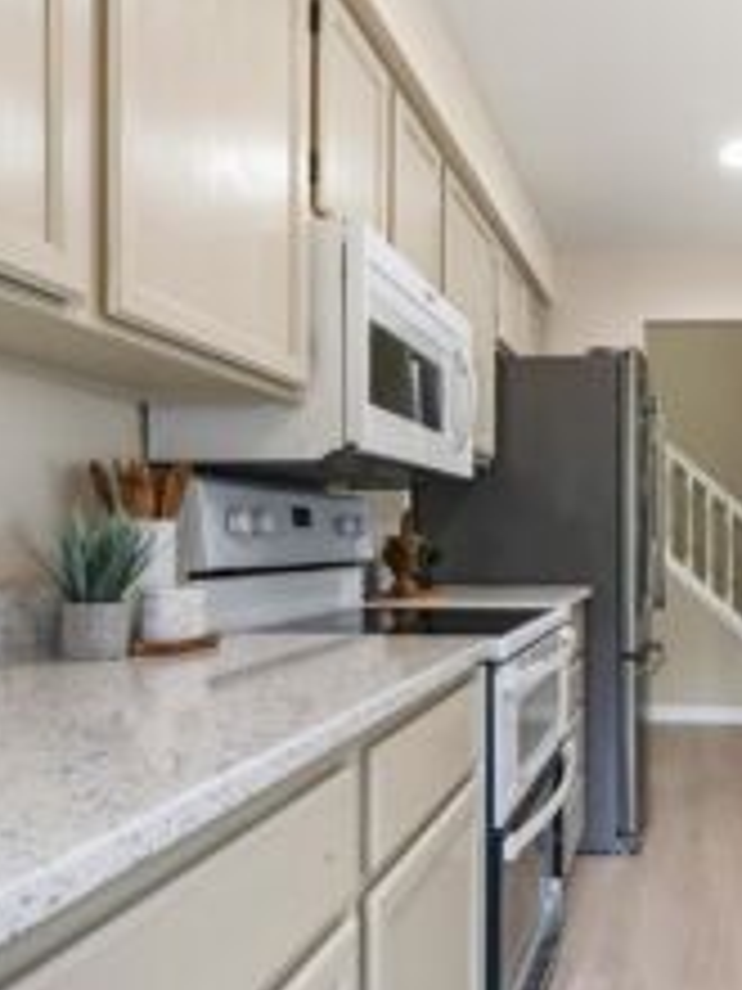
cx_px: 648
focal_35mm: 28
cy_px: 520
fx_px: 800
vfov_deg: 63.4
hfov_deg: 45.7
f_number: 11
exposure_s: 1/10
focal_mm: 16
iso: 100
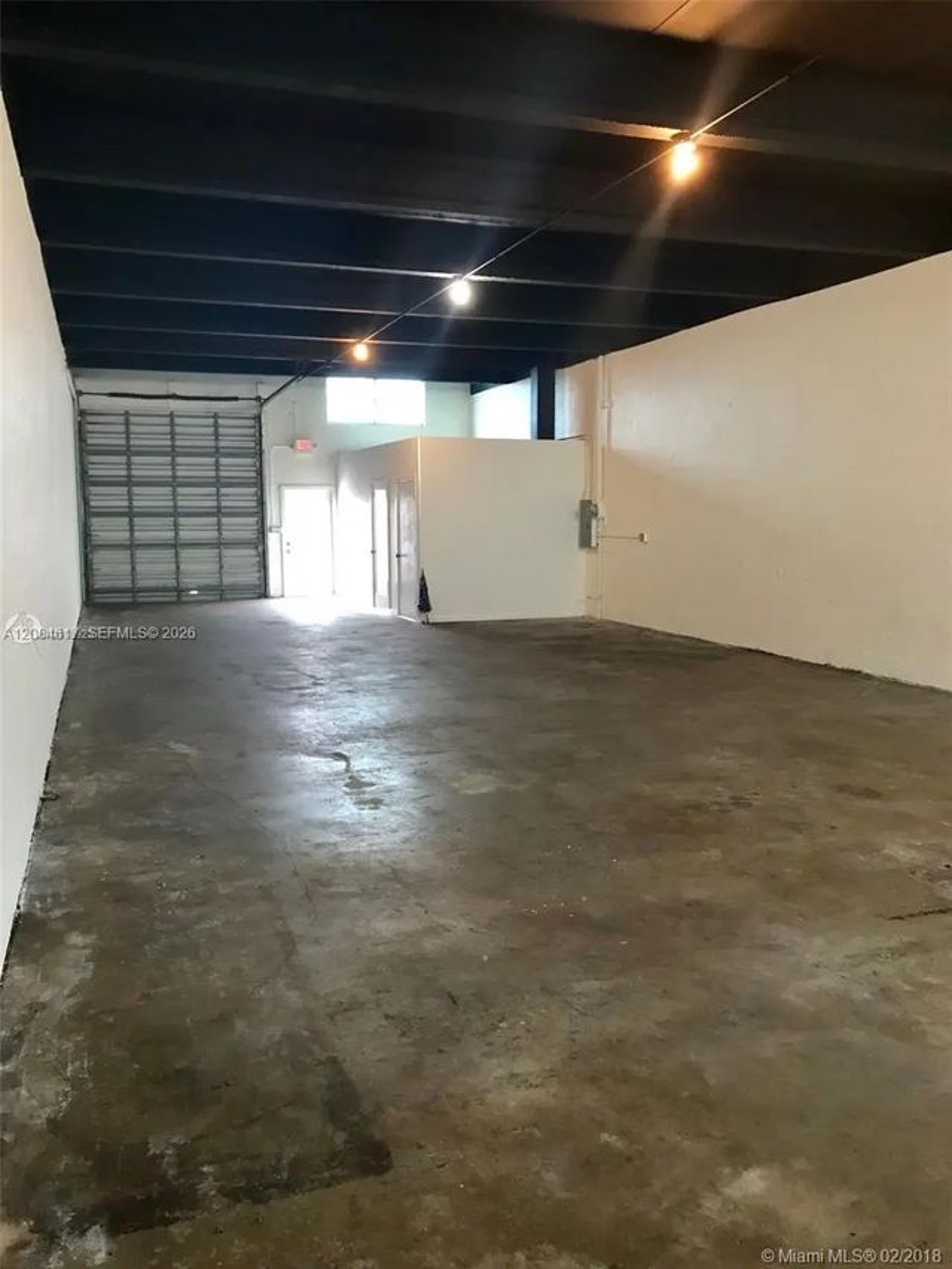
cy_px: 634
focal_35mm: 28
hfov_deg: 49.8
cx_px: 476
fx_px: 1026
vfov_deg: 63.4
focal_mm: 3.99
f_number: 1.8
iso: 100
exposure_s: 1/10
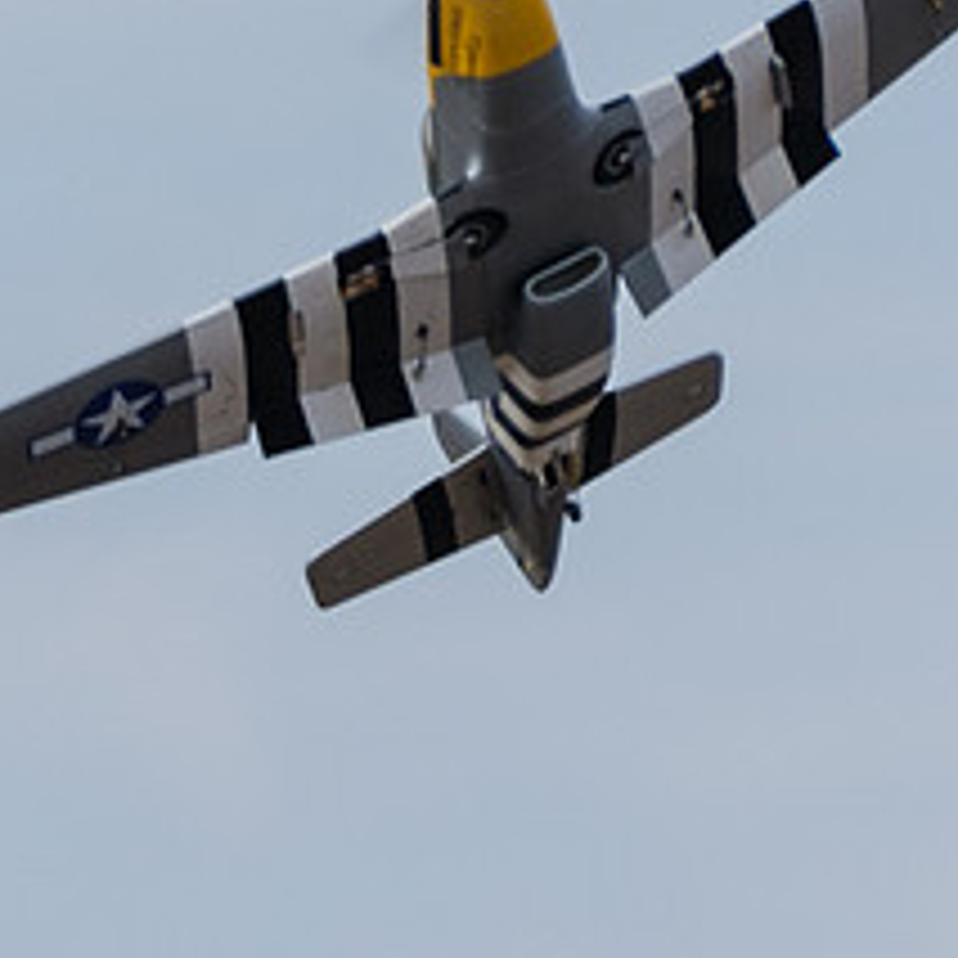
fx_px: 47311
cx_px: -398
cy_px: 1437
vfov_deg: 1.2
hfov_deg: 1.2
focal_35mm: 1511
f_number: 7.1
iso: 200
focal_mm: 222.5
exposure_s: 1/500
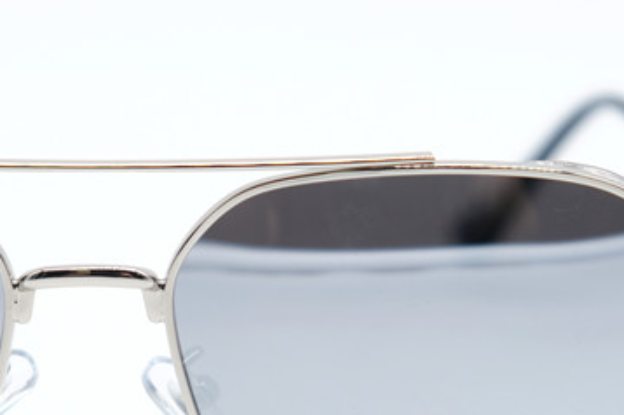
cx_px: 103
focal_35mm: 193
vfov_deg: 7.1
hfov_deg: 10.6
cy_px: 391
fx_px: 3342
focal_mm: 46.3
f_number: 4
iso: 160
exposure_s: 1/150
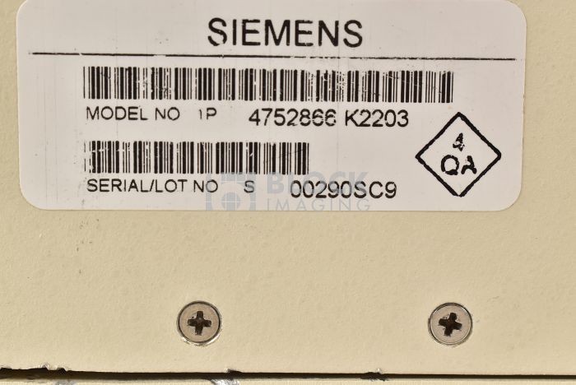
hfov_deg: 24.6
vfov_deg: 16.6
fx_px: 1321
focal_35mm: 82
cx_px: 288
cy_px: 192
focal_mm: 55
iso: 400
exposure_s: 1/160
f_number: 11
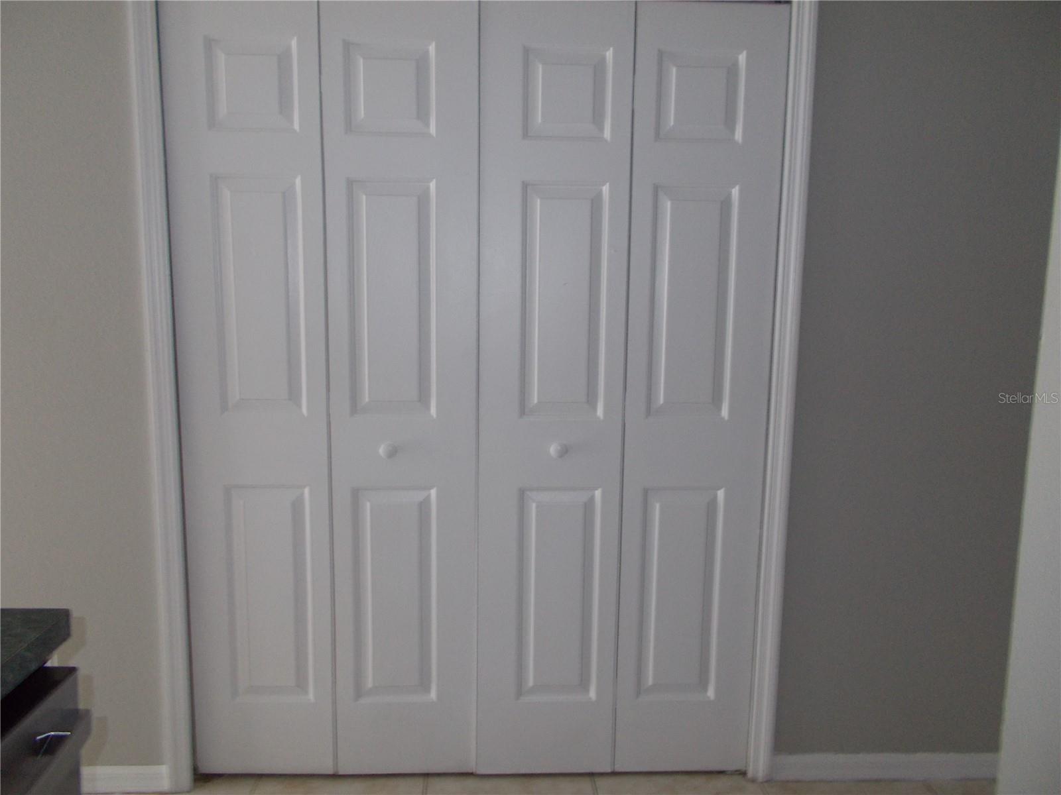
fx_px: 797
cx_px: 530
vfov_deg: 53.1
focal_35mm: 26
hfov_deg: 67.3
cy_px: 398
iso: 200
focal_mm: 4.6
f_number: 3.2
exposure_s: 1/25
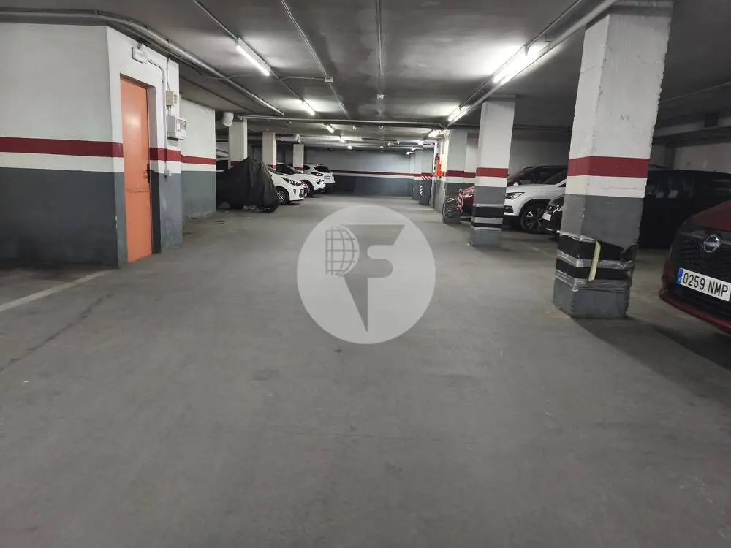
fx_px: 486
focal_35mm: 23
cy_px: 274
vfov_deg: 58.9
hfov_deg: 73.9
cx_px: 366
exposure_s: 1/50
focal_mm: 6.18
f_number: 1.65
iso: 1250
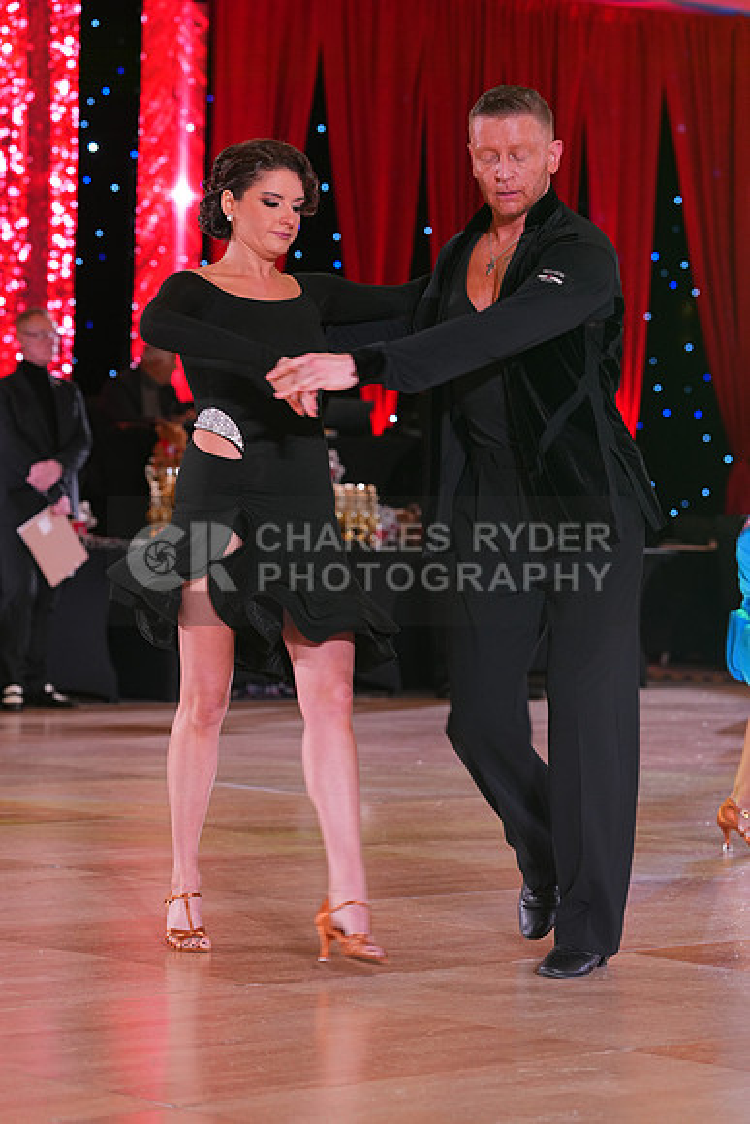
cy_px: 562
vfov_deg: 19.1
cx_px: 375
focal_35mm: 107
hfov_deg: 12.8
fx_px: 3341
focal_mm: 107
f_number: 5
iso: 1250
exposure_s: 1/100
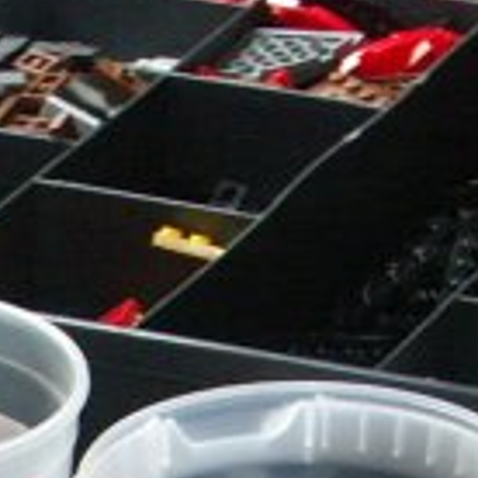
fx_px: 5624
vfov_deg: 4.7
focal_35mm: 360
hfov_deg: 4.8
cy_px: 1250
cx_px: -211
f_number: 3.2
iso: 200
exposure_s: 1/50
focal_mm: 14.02
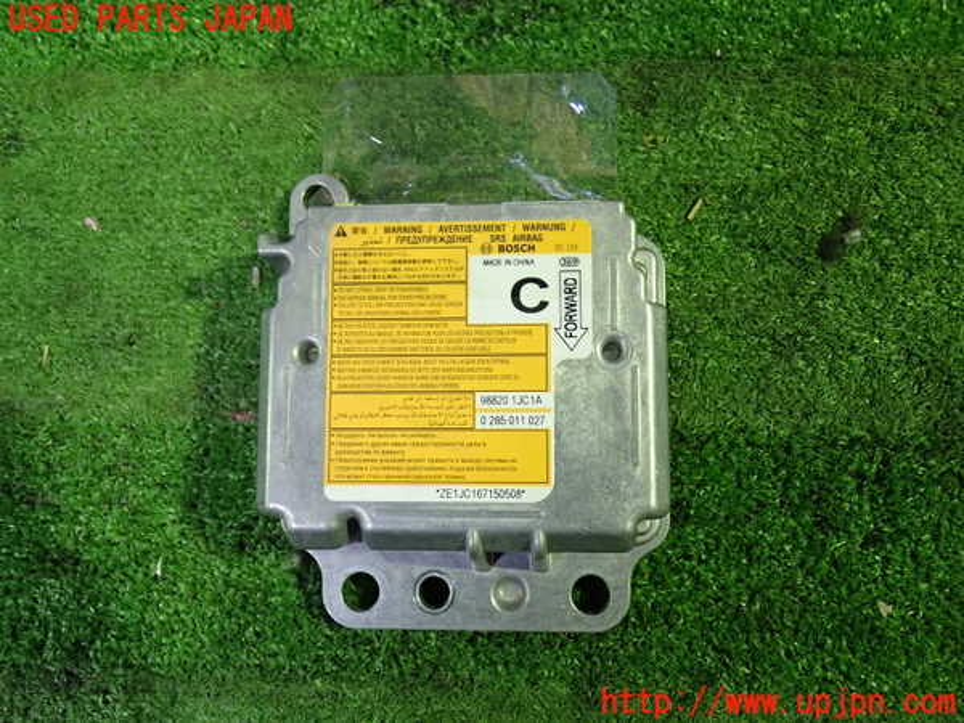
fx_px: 835
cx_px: 482
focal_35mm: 30
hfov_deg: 60.0
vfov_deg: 46.8
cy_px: 362
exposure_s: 1/30
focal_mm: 5.4
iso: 400
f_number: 2.3
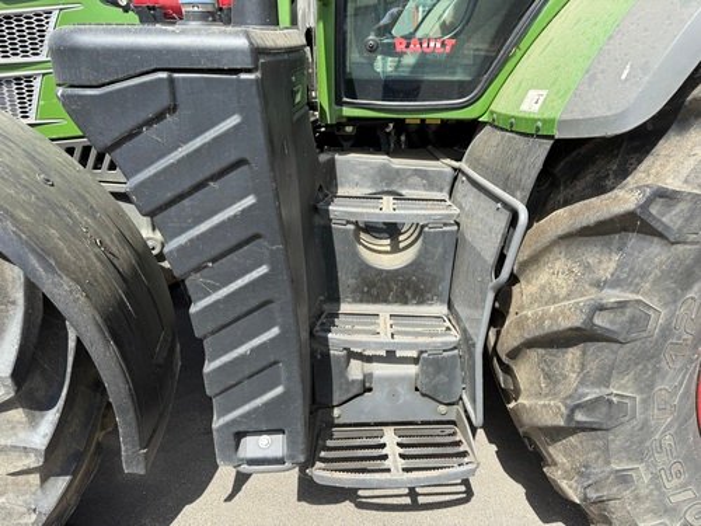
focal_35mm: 24
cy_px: 263
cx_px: 350
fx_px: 486
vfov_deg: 56.8
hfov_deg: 71.6
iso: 80
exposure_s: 1/1949
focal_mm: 6.76
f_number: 1.78
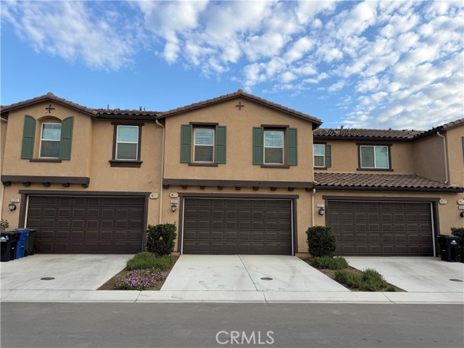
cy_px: 174
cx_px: 232
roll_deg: -0.4
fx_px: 322
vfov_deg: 56.8
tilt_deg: +6.5
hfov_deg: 71.6
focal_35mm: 24
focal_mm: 6.76
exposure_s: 1/1727
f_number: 1.78
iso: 80
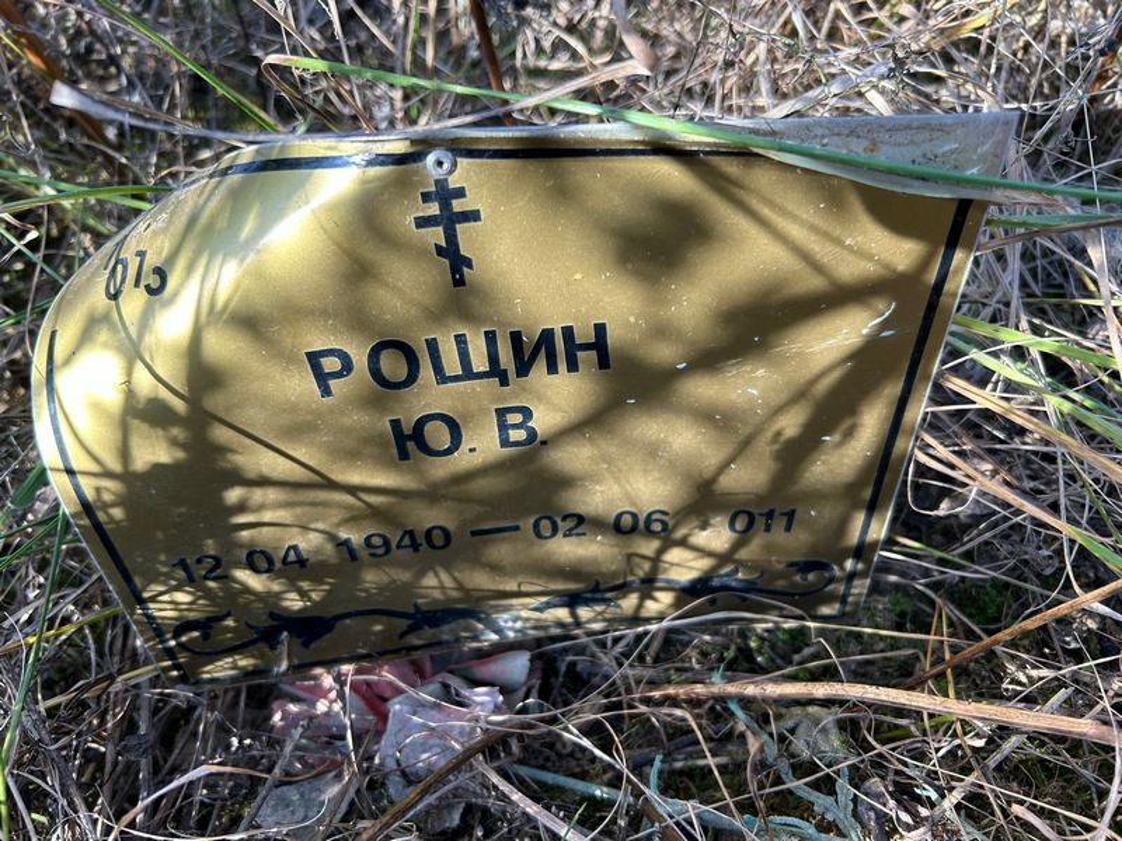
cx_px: 561
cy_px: 420
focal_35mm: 26
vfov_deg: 53.1
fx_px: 843
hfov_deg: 67.3
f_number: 1.5
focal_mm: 5.7
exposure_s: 1/340
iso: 50
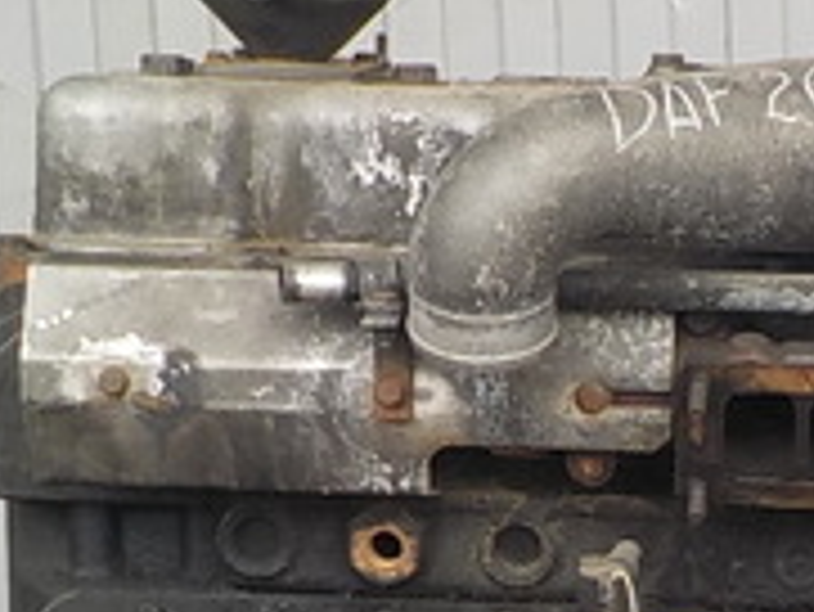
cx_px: 850
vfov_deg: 13.9
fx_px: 2494
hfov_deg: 18.0
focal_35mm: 106
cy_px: 531
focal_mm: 4.1
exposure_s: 1/40
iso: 125
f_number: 3.3
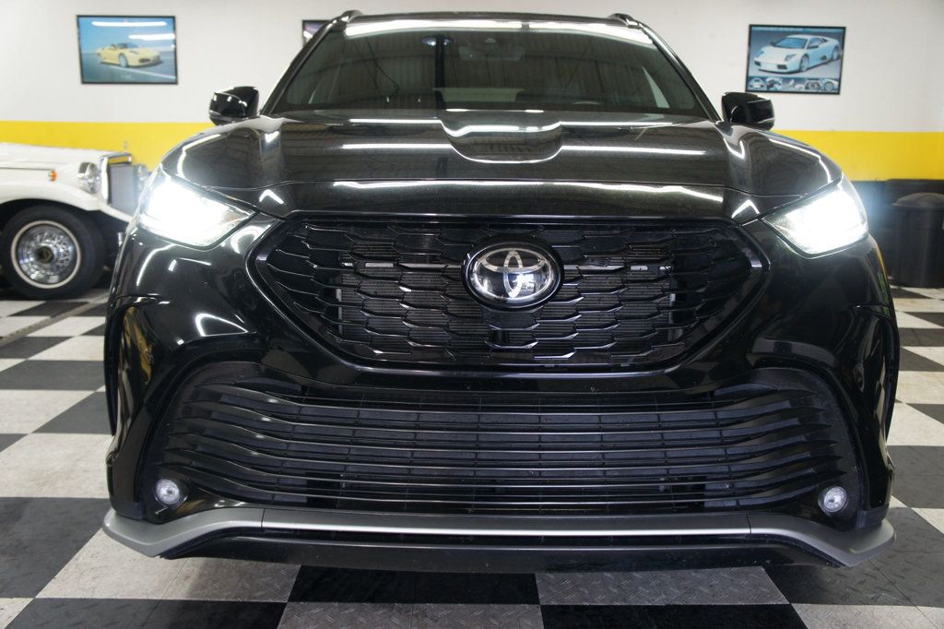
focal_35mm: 32
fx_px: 826
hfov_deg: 59.5
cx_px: 472
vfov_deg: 41.7
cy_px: 314
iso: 400
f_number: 4
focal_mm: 21
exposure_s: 1/40
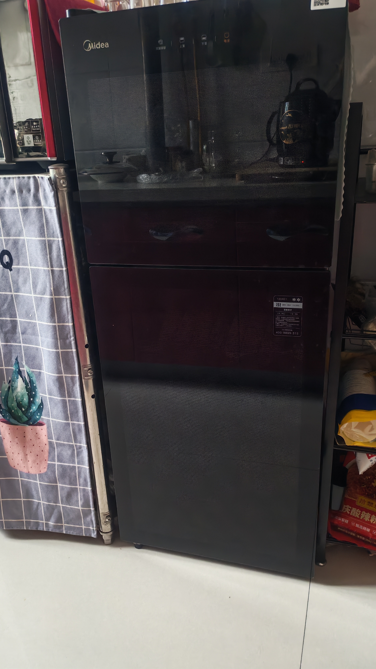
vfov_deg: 64.3
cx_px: 172
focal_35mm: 30
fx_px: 532
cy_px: 330
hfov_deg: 38.9
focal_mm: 6.12
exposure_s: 1/25
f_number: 1.9
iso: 3200
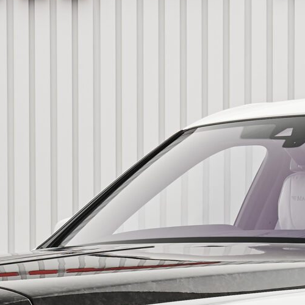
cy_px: 365
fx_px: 1994
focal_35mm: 200
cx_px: 277
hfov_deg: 8.7
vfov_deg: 8.7
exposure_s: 1/6
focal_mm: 46
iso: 125
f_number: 9
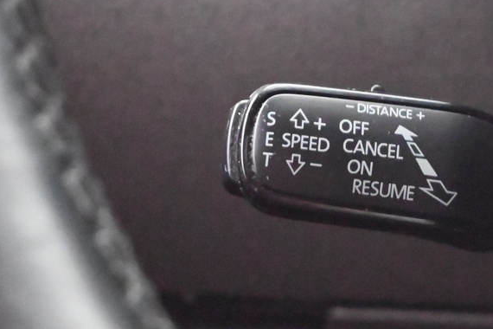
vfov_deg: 9.7
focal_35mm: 142
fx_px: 1944
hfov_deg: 14.2
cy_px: 139
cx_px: 532
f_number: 6.3
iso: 25600
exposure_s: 1/25
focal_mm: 50
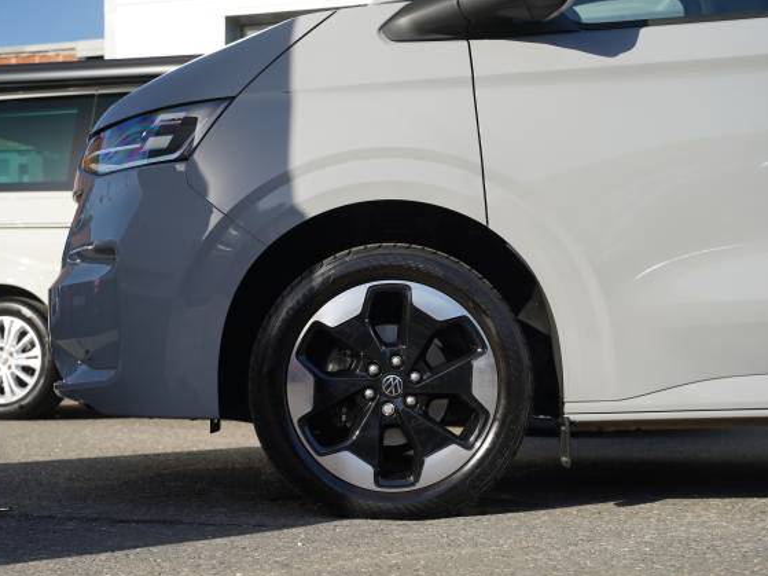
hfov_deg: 34.5
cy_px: 290
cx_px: 381
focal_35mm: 56
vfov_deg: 26.2
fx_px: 1237
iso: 100
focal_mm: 50.7
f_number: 4.5
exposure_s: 1/250
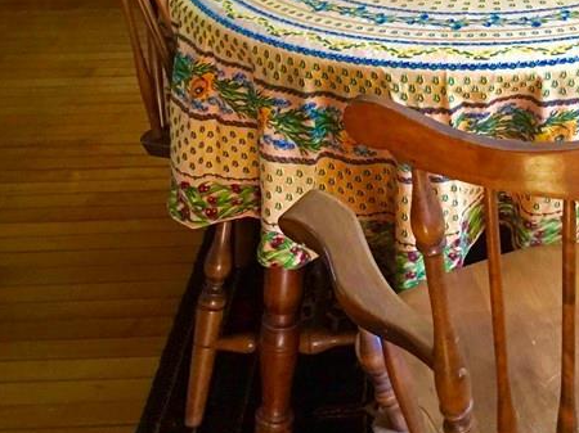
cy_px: -55
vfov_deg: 21.0
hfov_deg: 28.6
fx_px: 1103
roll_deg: +1.3
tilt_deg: -17.5
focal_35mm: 66
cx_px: 490
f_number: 2.2
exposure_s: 1/30
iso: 160
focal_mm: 4.15
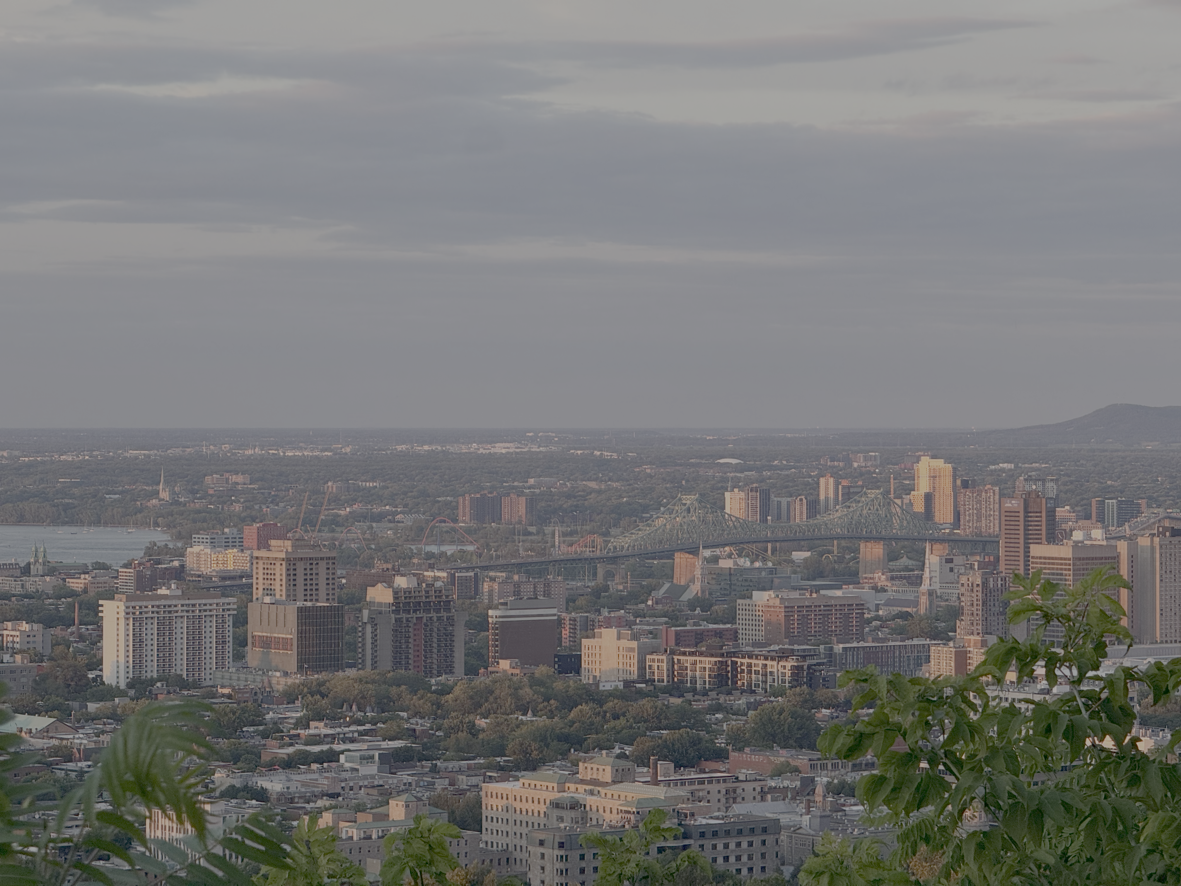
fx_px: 4094
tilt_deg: -0.4
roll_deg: -0.3
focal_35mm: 120
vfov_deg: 12.3
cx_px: 590
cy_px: 443
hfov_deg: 16.4
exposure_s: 1/103
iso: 50
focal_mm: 15.66
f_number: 2.8
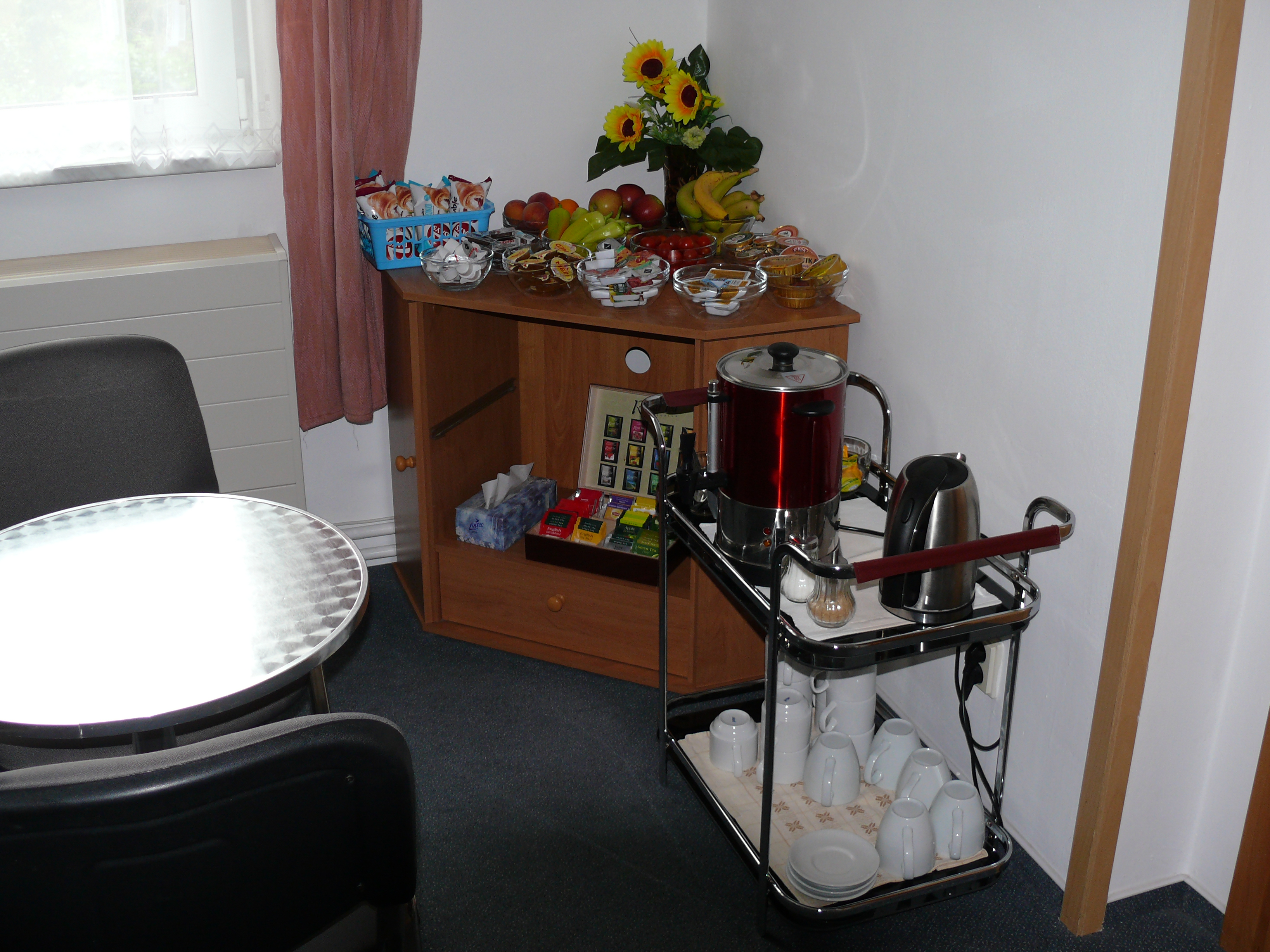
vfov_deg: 36.8
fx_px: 1431
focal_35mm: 39
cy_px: 434
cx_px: 599
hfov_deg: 47.8
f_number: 2.8
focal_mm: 7.4
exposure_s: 1/30
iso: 100
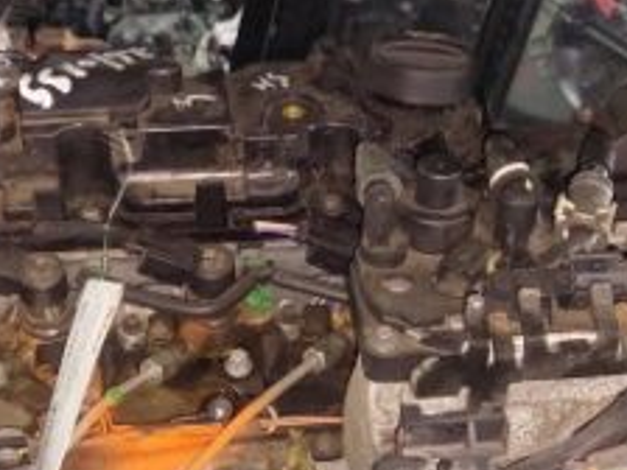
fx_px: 1214
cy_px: 383
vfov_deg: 21.6
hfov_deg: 29.0
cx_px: 316
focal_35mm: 67
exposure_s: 1/50
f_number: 1.8
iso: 400
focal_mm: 5.23
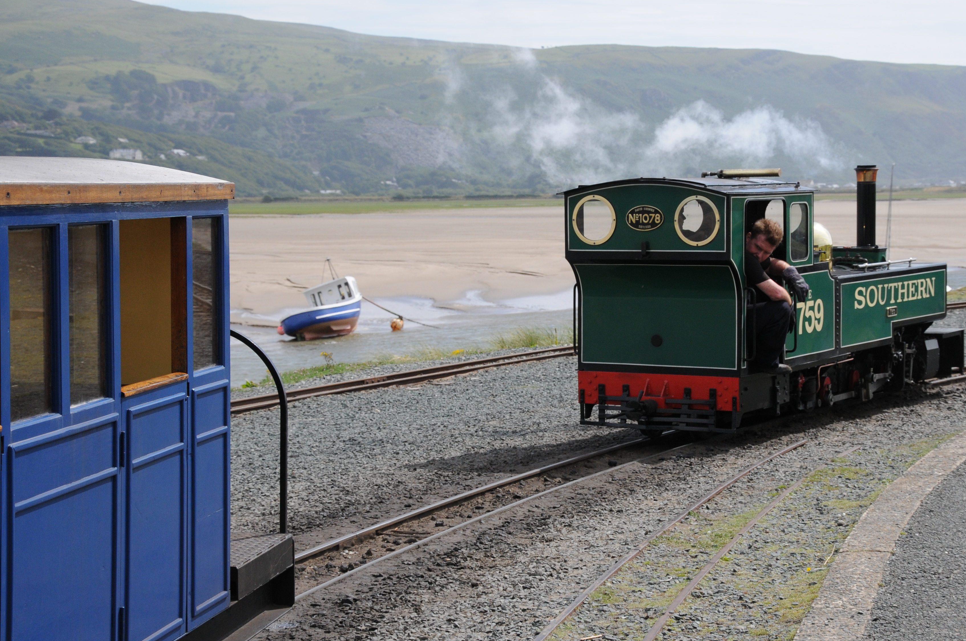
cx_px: 612
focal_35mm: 76
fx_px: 2037
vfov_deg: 17.9
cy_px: 345
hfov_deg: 26.6
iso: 400
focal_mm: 40
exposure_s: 1/2000
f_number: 5.6
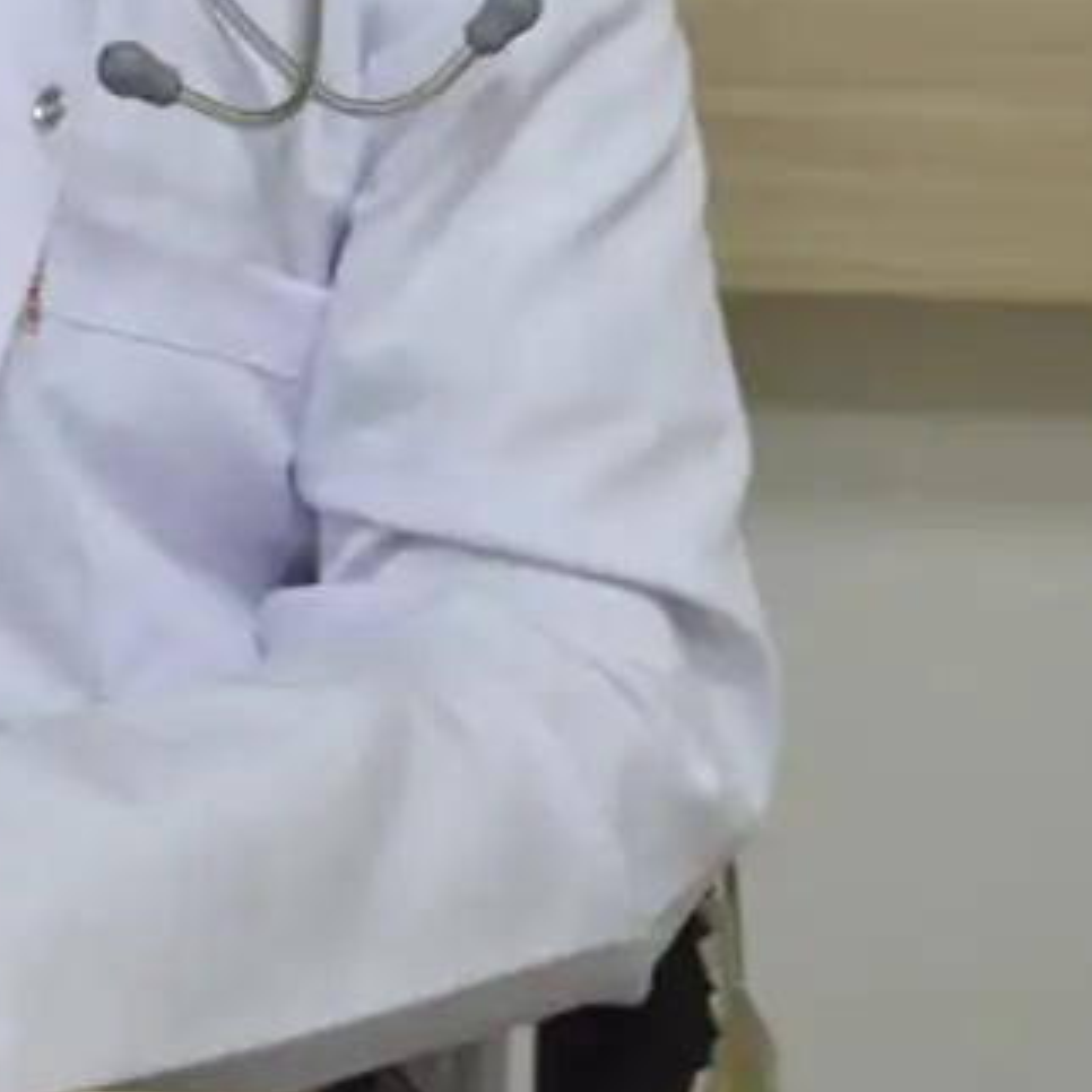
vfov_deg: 14.1
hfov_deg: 14.1
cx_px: -343
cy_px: -288
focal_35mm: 119
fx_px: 4247
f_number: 3.8
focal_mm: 22
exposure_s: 1/50
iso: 400
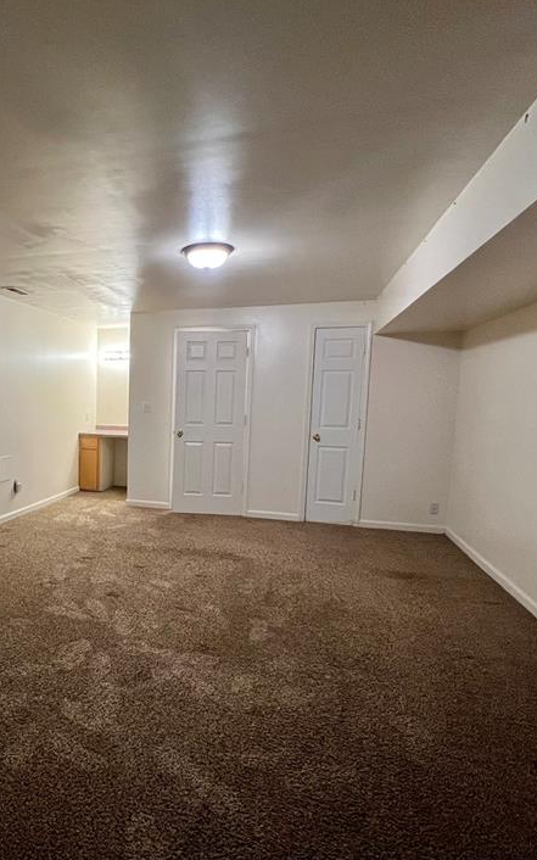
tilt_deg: -5.7
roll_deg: -0.8
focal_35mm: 20
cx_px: 106
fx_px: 469
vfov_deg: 85.0
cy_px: 442
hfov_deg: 55.4
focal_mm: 1.57
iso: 320
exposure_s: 1/60
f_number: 1.8
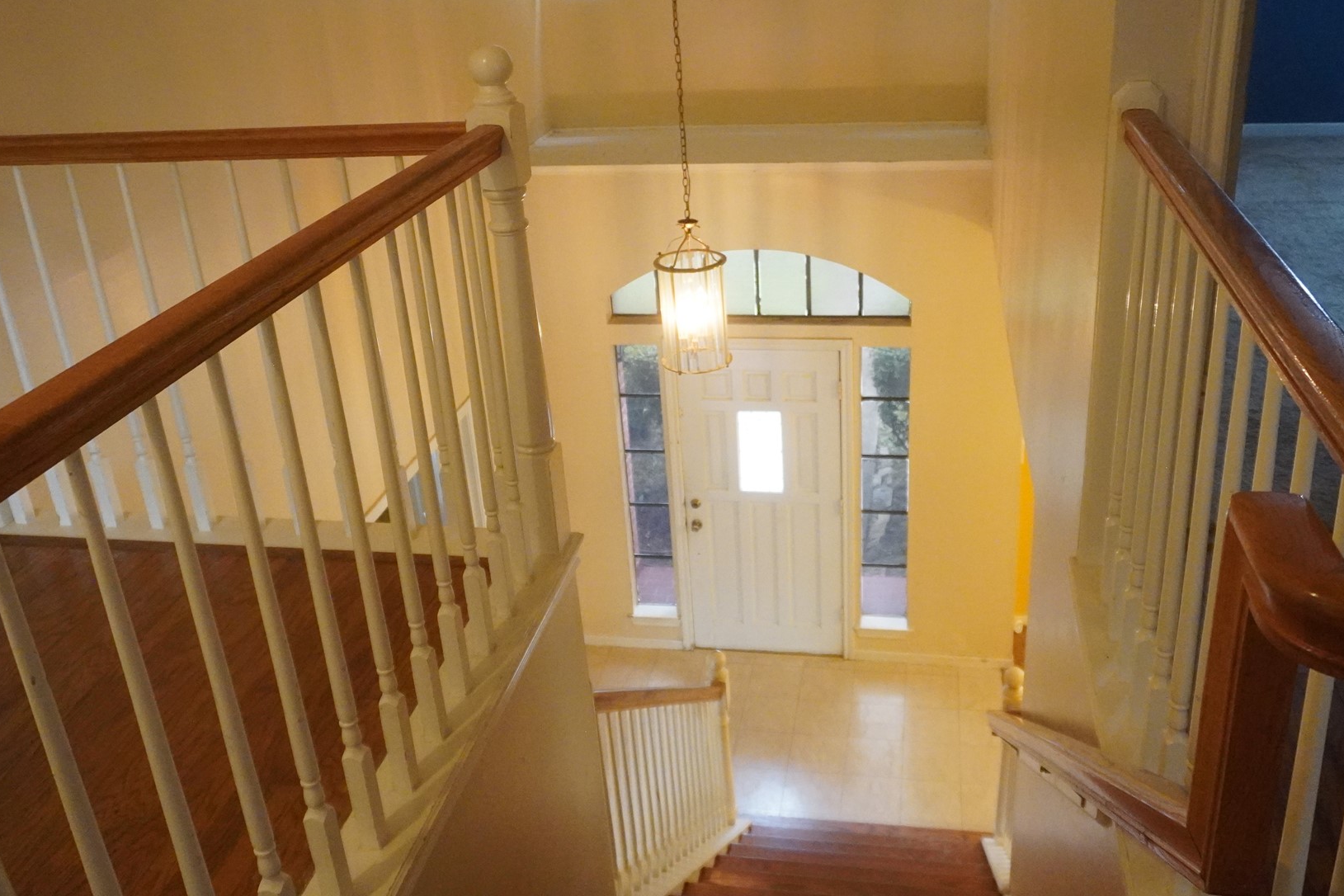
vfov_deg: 41.0
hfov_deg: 58.7
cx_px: 701
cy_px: 384
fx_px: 1195
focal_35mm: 32
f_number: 3.5
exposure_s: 1/160
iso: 5000
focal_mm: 16
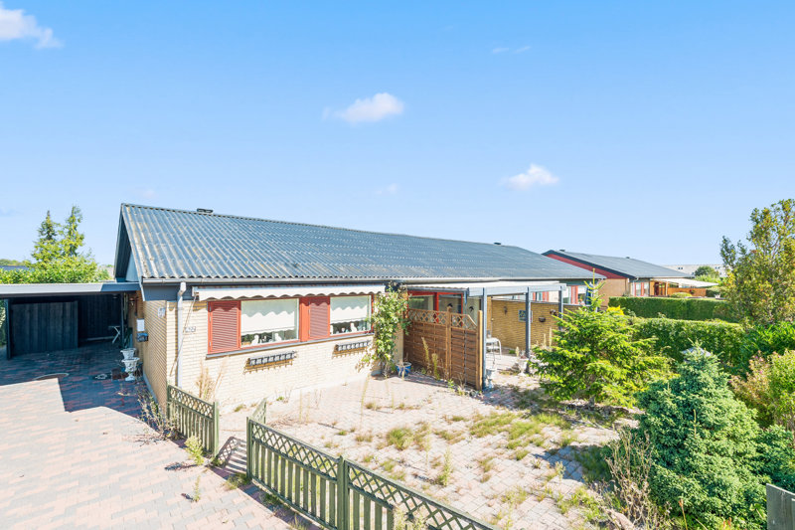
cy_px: 265
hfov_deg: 100.4
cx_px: 398
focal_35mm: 15
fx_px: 331
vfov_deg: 77.3
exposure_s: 1/80
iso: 200
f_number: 10
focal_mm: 15
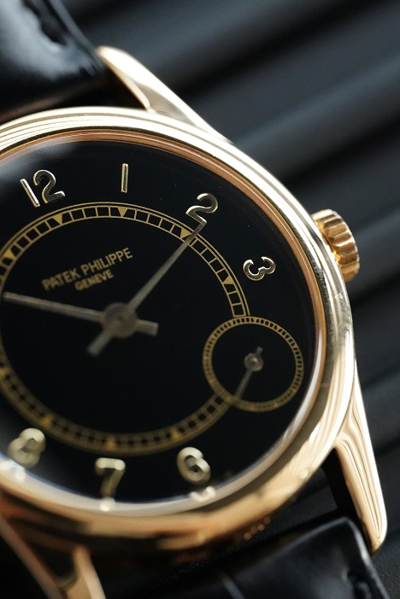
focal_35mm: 105
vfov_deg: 19.4
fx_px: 1748
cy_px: 300
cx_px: 200
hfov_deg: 13.1
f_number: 5
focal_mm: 105
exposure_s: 1/250
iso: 12800
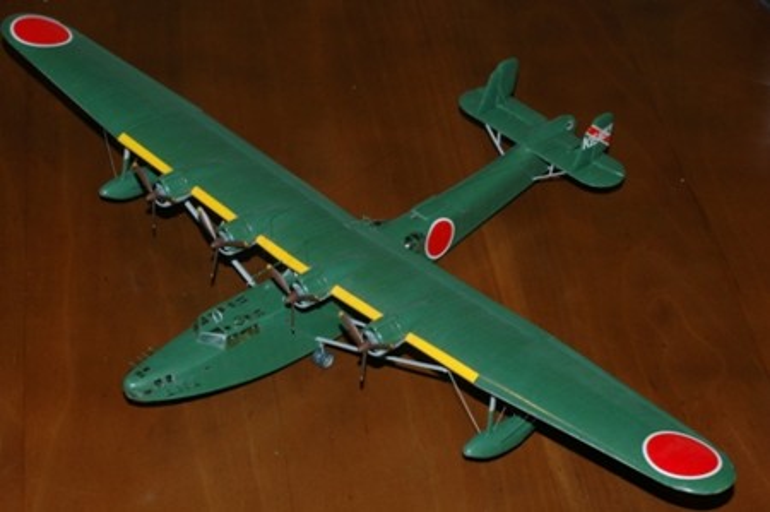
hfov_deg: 27.0
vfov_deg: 18.1
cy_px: 256
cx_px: 385
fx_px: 1602
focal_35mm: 75
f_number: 11
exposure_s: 1/60
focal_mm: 50
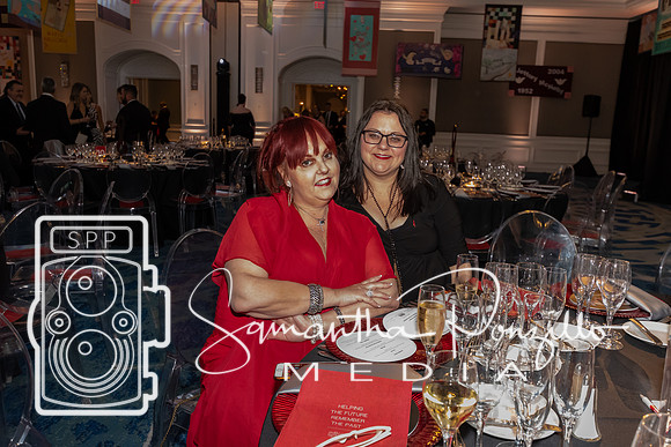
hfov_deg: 61.9
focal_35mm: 30
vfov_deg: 43.6
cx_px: 336
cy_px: 224
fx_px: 559
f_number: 3.5
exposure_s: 1/60
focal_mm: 20
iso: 2800
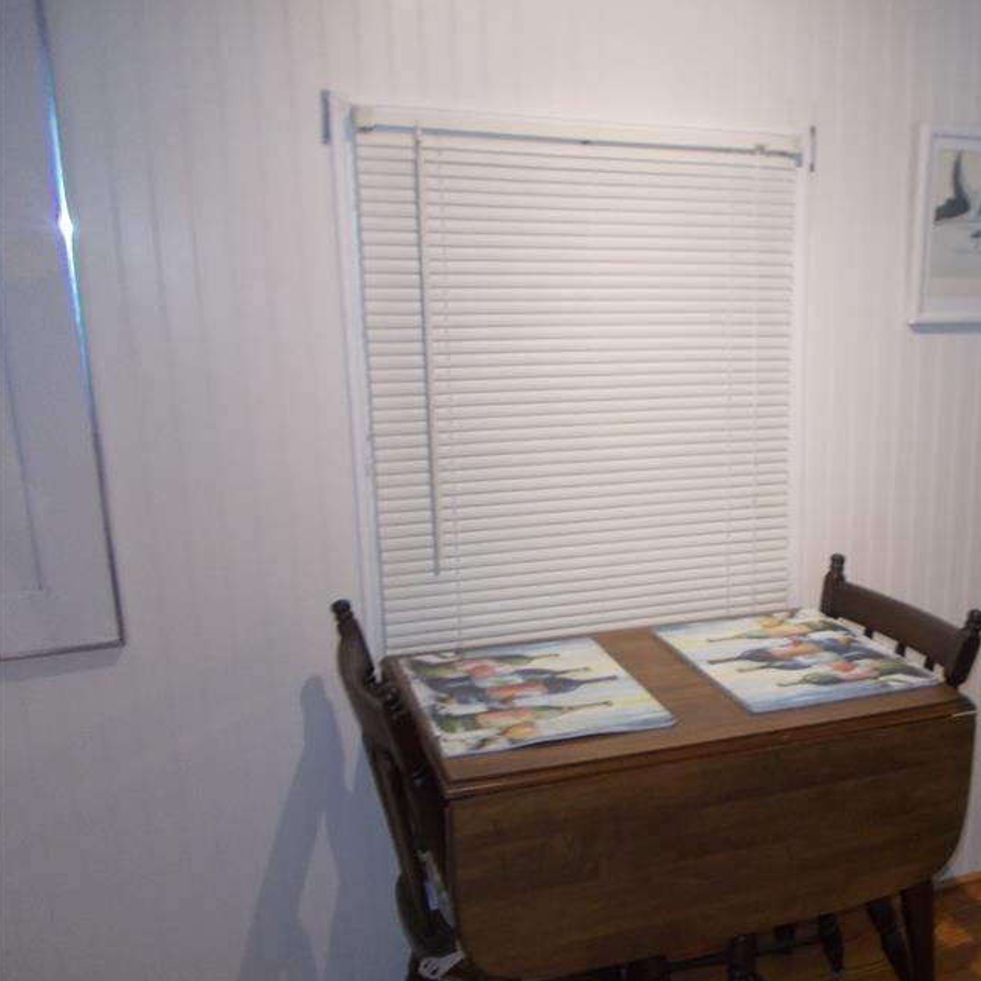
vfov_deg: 44.9
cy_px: 540
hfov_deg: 42.9
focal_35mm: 37
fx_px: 1186
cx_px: 784
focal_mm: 4.6
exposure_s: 1/25
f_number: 3.2
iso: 200
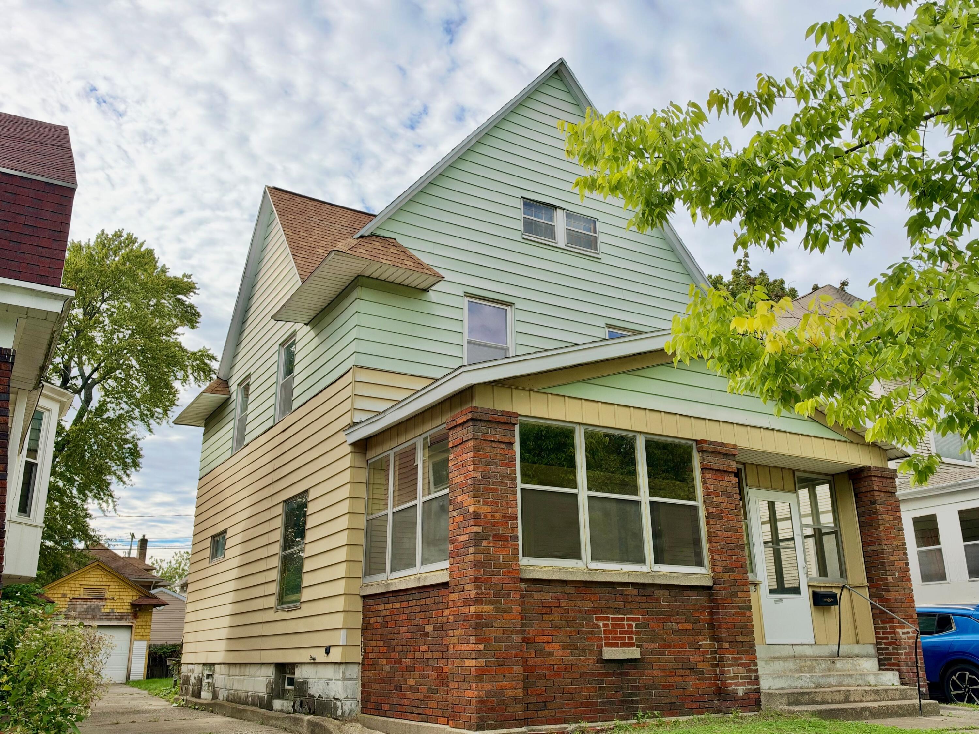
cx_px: 490
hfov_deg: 61.7
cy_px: 367
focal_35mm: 29
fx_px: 820
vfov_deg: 48.2
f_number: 1.8
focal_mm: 6.93
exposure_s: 1/4587
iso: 64
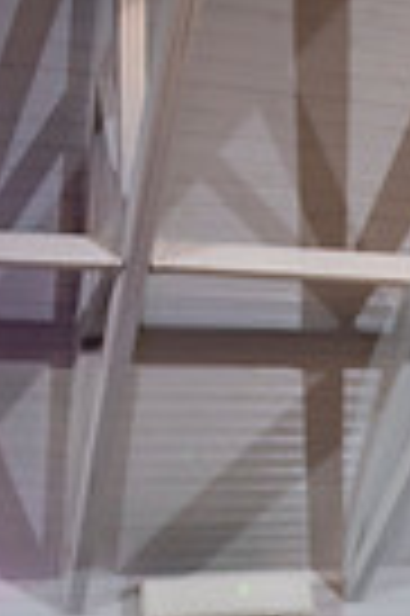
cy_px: 931
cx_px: 496
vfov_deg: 21.5
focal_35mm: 79
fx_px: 1353
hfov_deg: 16.5
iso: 1600
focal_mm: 24
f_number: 2.8
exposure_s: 1/125
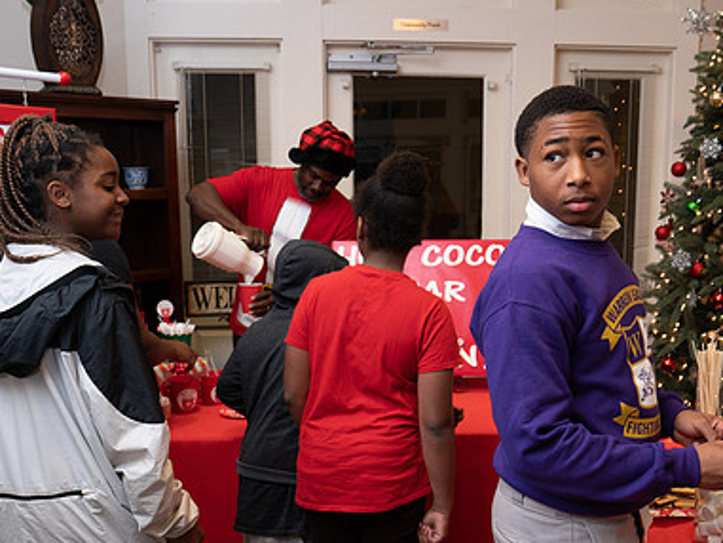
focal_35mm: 41
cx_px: 417
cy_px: 345
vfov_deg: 34.9
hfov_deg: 45.6
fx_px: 857
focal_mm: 28
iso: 640
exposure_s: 1/80
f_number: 4.5
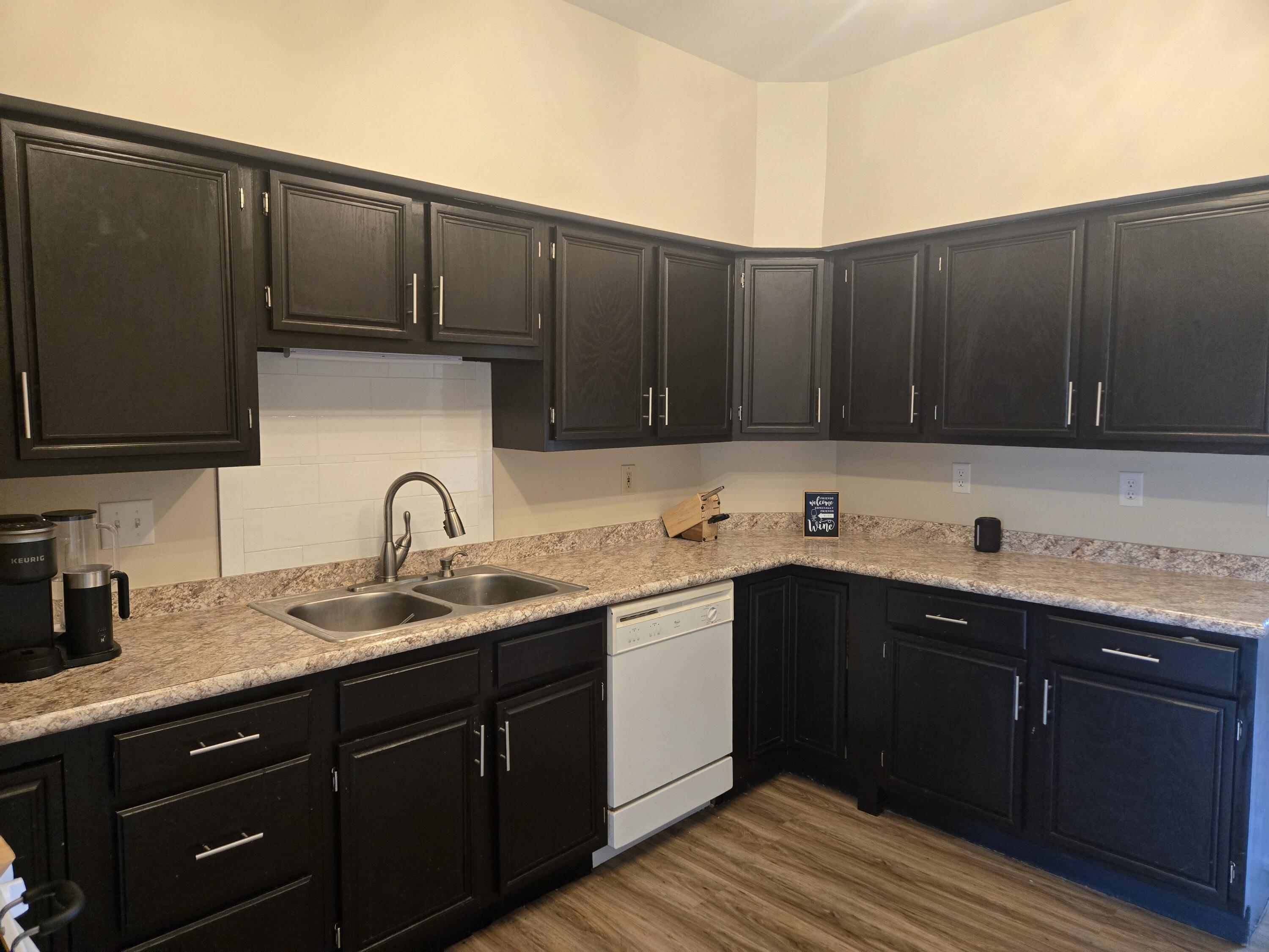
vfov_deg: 58.9
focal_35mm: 23
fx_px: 843
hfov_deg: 73.9
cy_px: 476
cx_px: 634
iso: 500
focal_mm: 5.4
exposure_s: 1/120
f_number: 1.8
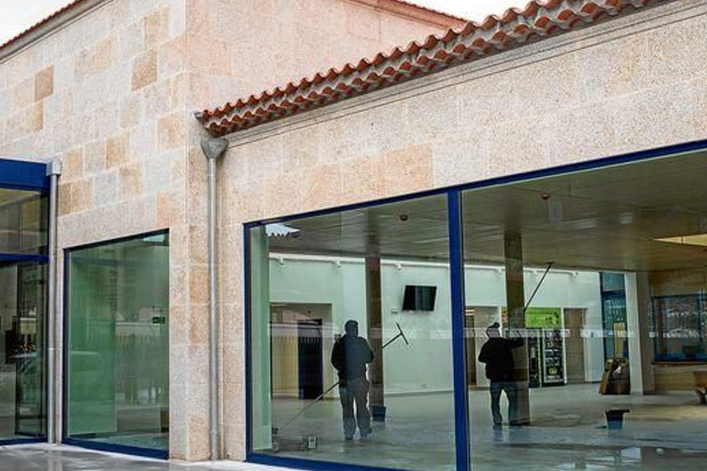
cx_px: 302
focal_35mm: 50
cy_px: 224
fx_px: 982
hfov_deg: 39.5
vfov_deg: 27.0
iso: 640
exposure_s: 1/160
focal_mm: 32
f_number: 5.6
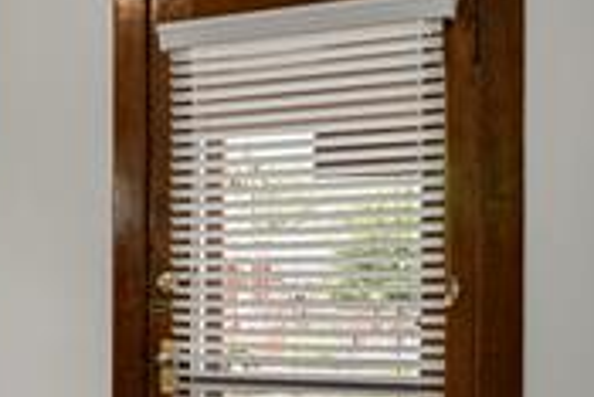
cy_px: 316
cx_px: -207
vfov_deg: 21.7
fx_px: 1024
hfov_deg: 26.6
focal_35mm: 62
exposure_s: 1/20
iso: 5000
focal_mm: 17
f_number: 8
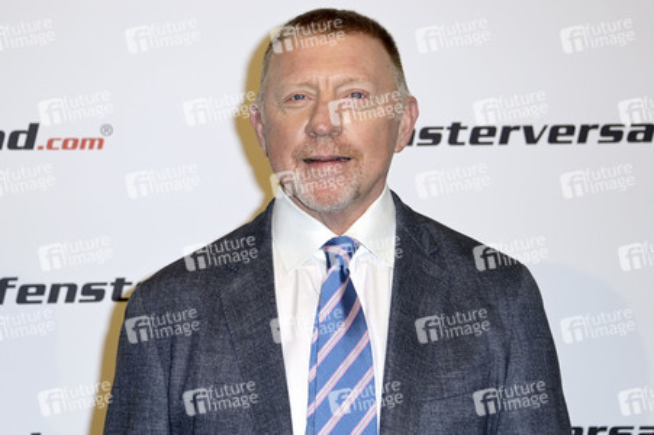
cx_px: 327
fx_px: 2106
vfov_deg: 11.8
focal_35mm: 116
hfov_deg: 17.7
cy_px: 218
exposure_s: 1/250
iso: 640
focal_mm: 116
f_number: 5.6
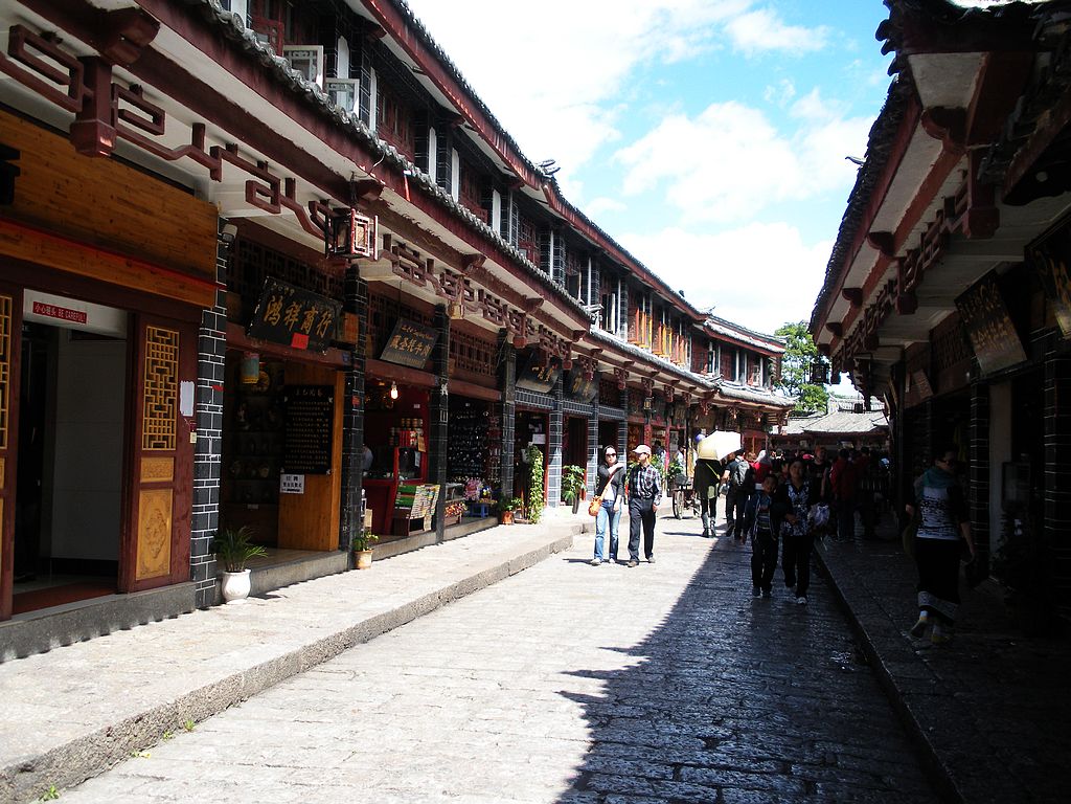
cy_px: 402
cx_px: 536
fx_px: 1114
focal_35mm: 36
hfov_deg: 51.4
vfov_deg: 39.7
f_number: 3.5
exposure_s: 1/254
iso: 64
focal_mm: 6.3
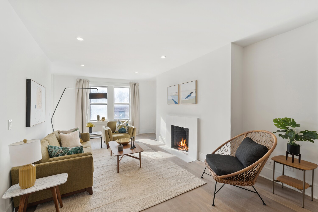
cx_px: 159
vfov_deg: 77.7
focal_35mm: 15
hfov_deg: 100.8
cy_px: 106
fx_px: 132
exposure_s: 1/5
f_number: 11
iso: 100
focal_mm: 14.9
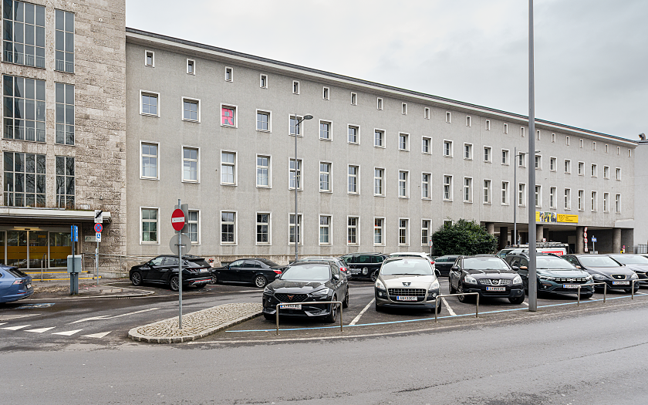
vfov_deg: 57.0
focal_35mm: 19
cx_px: 268
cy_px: 74
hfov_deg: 87.2
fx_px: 336
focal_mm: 17
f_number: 8
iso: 800
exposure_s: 1/125
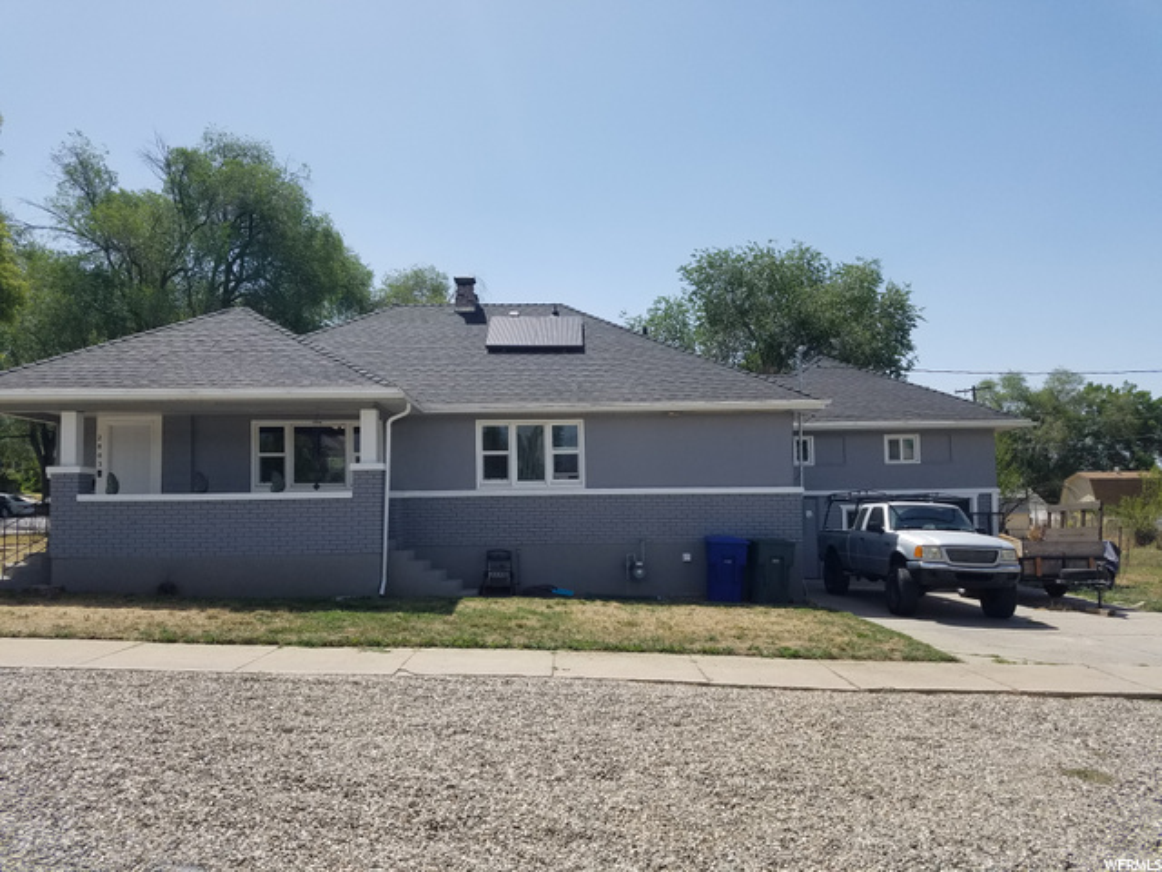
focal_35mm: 26
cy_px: 436
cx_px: 581
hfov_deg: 67.3
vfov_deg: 53.1
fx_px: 873
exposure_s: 1/2784
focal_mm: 4.2
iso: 50
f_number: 1.7
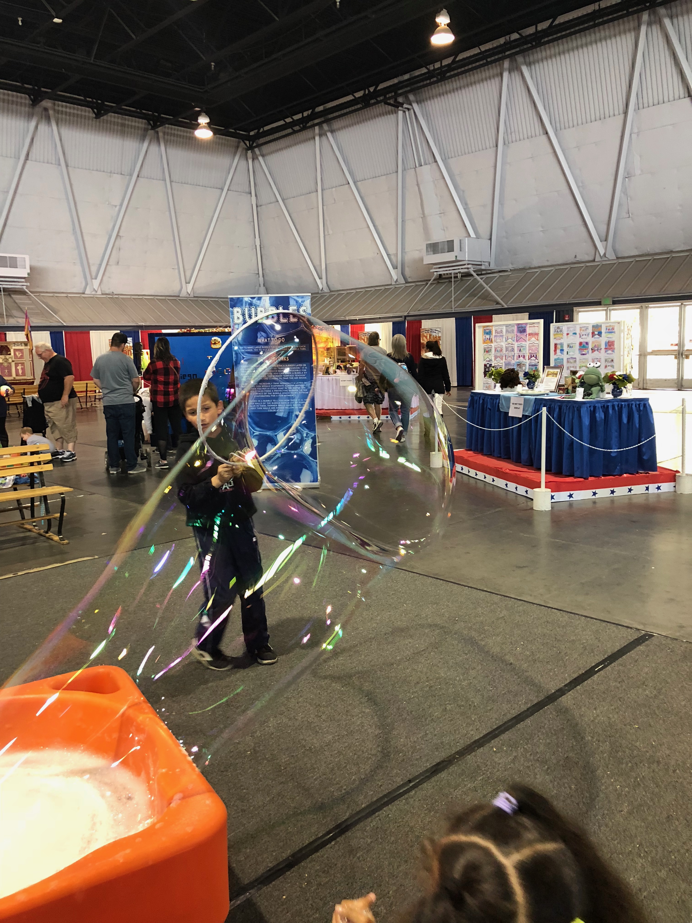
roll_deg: +3.2
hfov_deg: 49.7
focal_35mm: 28
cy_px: 462
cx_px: 346
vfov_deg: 63.4
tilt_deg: -7.8
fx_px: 746
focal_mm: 4
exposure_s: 1/60
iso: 200
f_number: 1.8
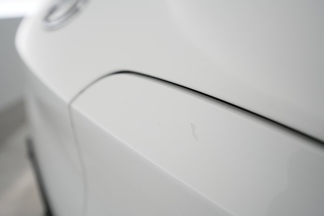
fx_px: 252
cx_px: 162
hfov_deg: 65.5
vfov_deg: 46.4
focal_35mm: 28
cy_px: 108
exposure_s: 1/100
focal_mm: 28
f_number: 5
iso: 1600
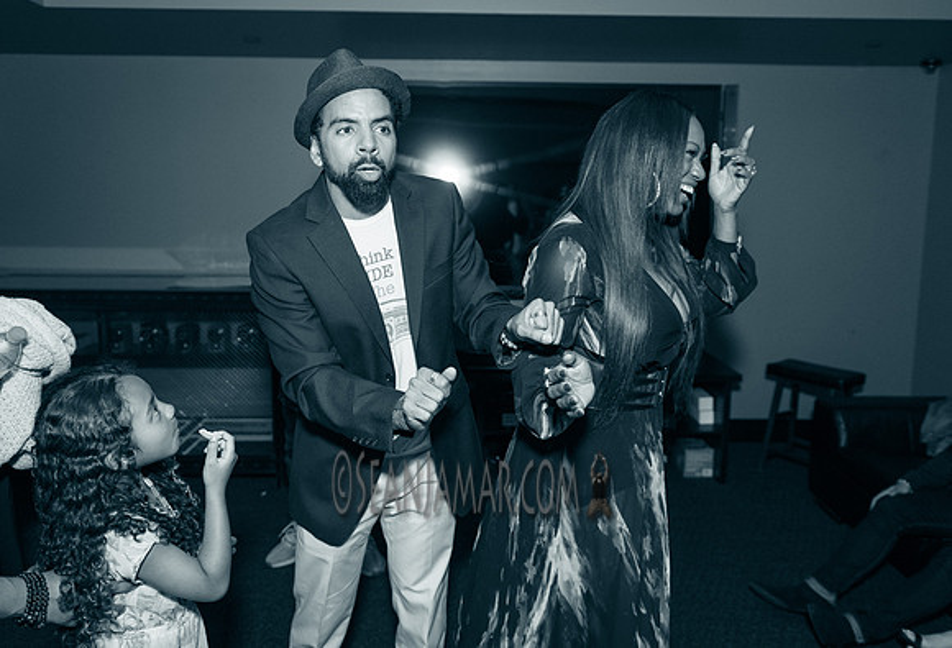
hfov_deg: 66.7
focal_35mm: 27
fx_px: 724
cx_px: 480
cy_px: 287
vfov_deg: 48.2
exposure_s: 1/1000
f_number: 3.2
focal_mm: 24
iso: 1600
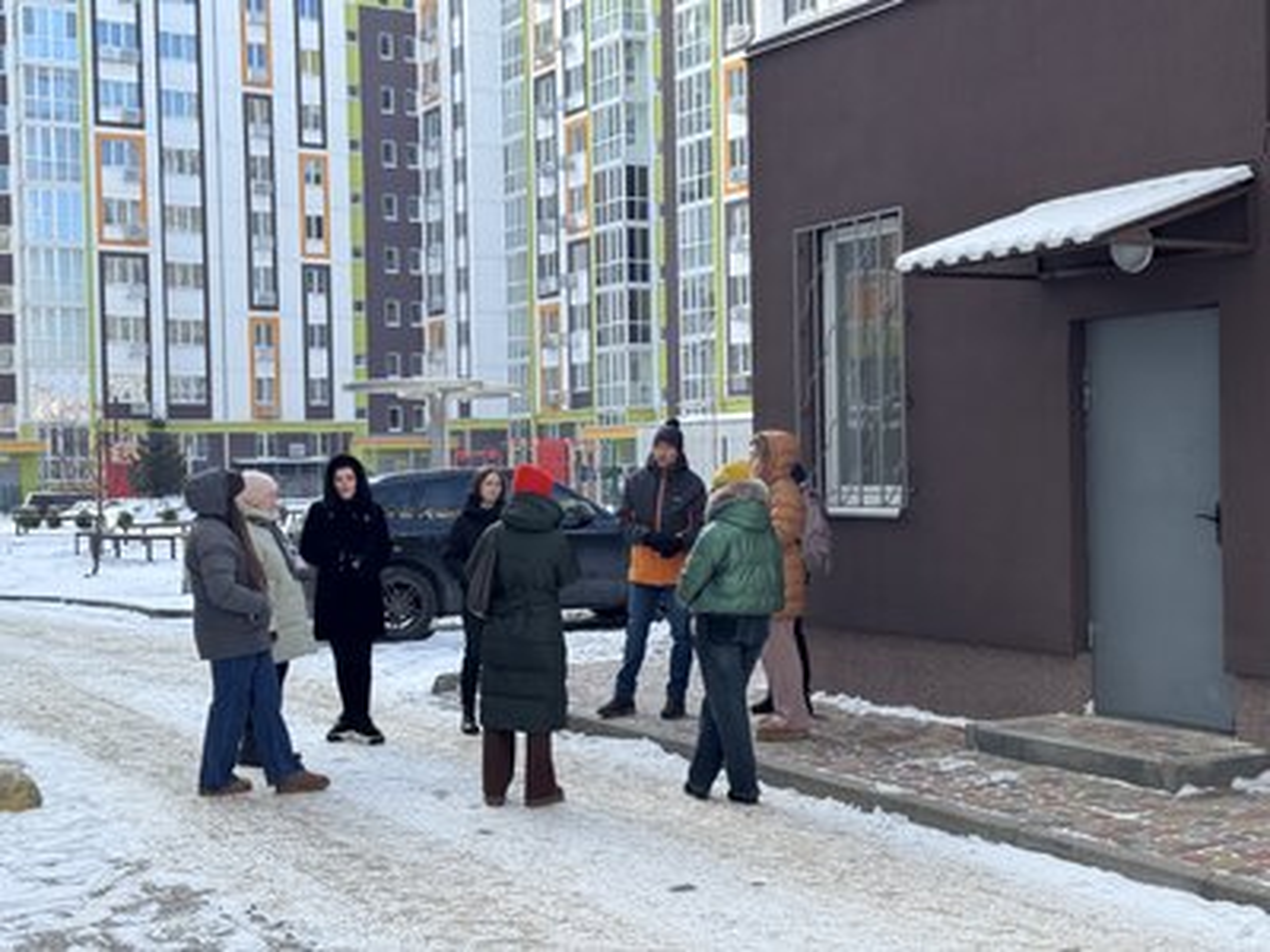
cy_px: 476
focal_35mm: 48
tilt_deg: -0.5
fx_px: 1761
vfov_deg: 30.3
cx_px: 635
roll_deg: +1.6
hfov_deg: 39.7
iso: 64
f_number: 1.78
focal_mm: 6.76
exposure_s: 1/1238
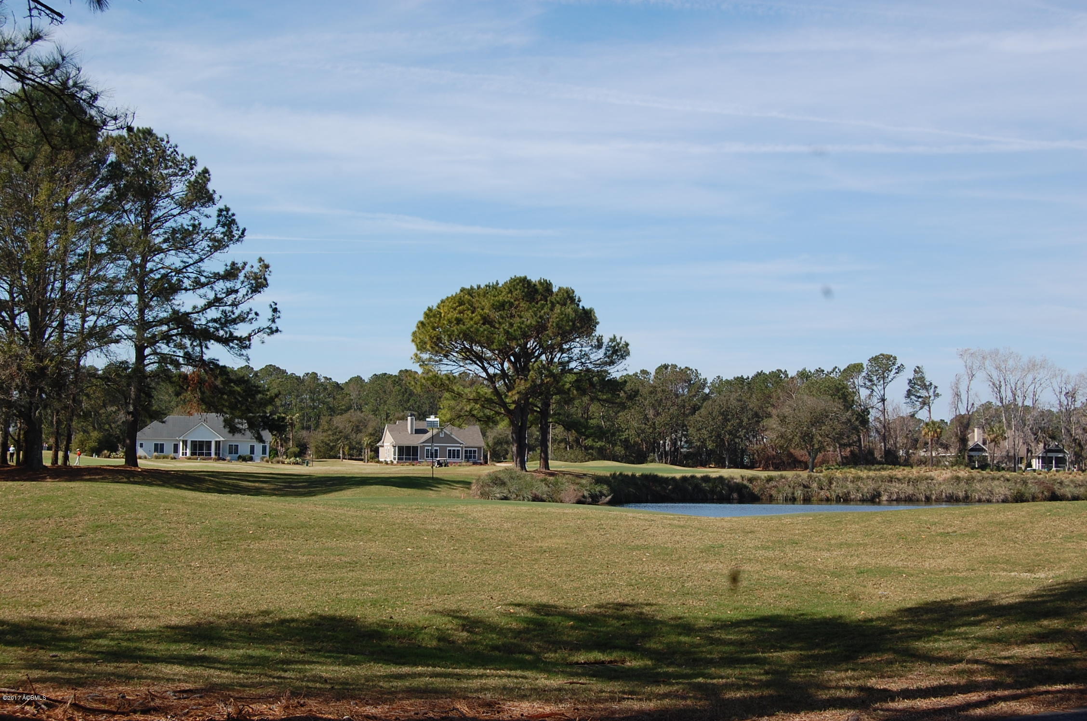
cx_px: 544
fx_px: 1447
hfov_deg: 41.2
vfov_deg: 28.0
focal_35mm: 48
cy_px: 360
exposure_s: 1/320
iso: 200
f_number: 9
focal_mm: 32
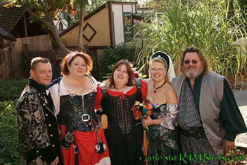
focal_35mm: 42
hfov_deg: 46.4
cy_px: 82
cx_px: 124
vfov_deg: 31.9
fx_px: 288
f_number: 7.1
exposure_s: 1/160
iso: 400
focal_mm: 28
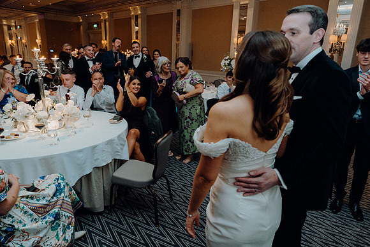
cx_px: 185
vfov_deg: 53.2
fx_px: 247
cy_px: 124
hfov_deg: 73.7
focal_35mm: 24
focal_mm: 24
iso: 2500
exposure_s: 1/160
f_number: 3.5
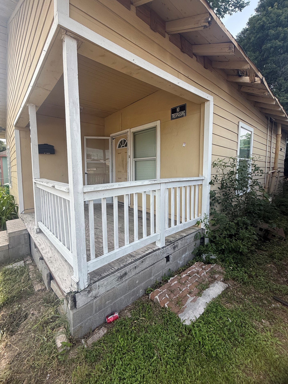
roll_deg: +0.8
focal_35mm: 15
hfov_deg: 81.7
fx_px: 166
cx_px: 137
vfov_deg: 98.1
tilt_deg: -6.0
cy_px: 183
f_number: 2.2
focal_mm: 2.22
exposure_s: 1/664
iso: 50
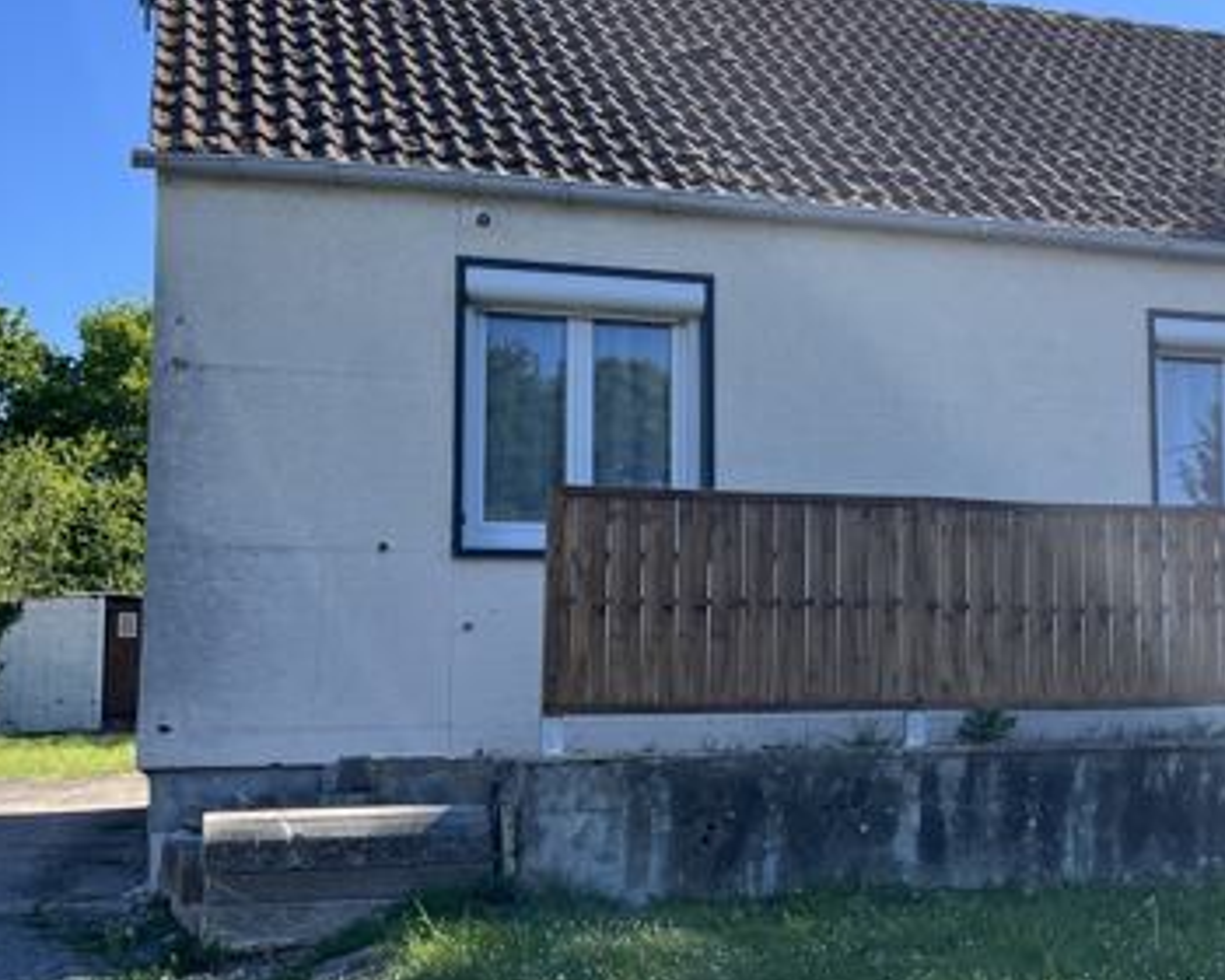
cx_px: 1155
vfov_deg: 26.2
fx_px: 2103
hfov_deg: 30.7
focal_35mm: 58
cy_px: 483
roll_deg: +1.5
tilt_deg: +7.7
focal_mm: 5.1
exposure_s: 1/1923
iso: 50
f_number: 1.6
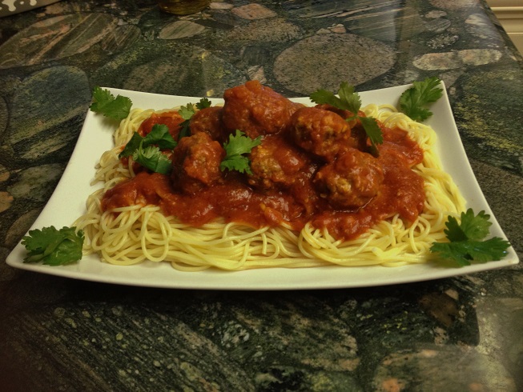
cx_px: 262
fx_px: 529
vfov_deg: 40.7
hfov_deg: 52.6
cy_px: 196
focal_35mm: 35
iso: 100
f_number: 2.4
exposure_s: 1/20
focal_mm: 4.28
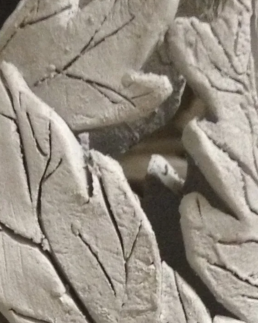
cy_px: 519
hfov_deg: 10.0
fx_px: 1479
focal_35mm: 155
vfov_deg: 11.8
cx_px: 105
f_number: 2.4
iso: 200
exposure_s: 1/20
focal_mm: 4.28
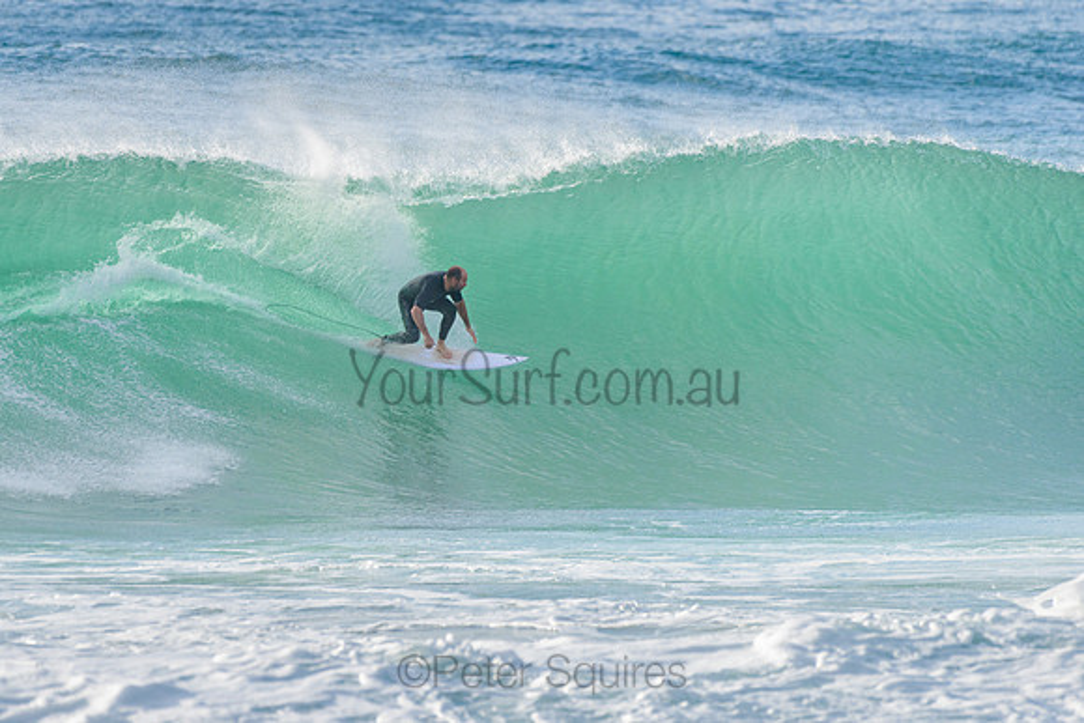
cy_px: 297
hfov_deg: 3.4
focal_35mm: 612
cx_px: 420
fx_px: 18440
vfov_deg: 2.2
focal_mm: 500
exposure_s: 1/2000
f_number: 5.6
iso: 400
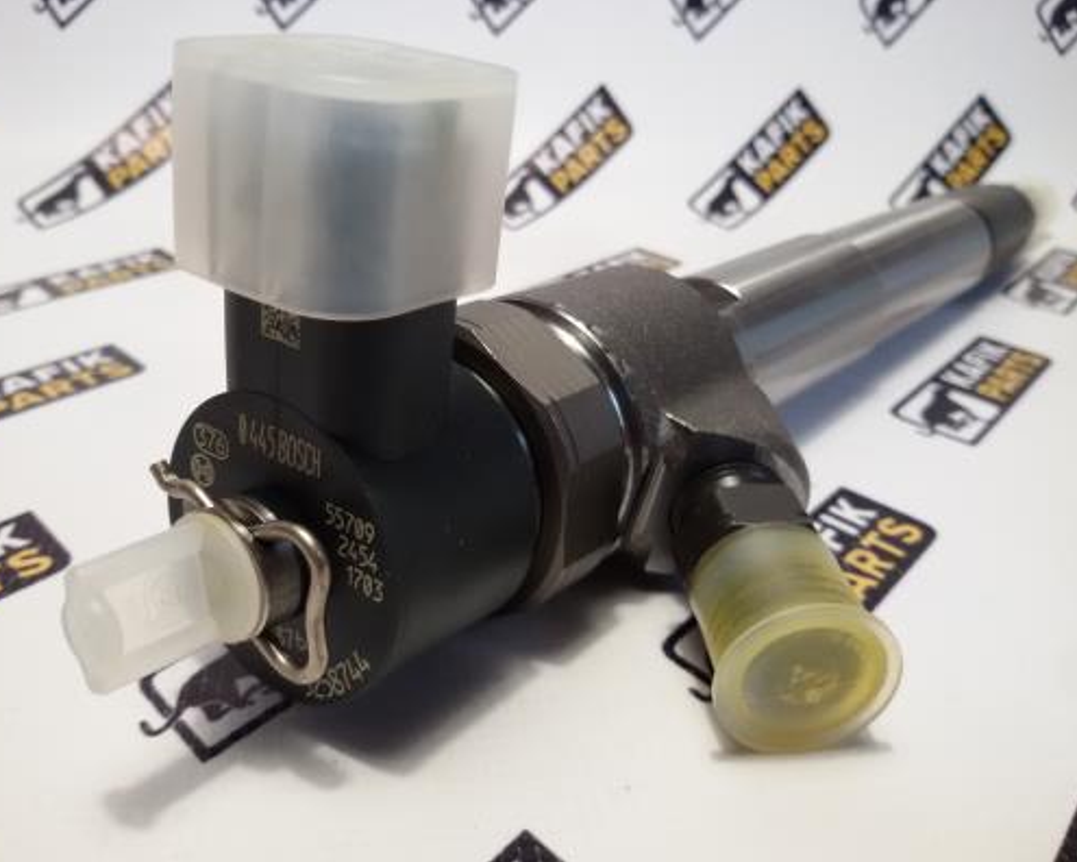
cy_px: 434
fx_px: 1052
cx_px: 522
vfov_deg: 44.5
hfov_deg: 54.2
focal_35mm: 33
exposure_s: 1/33
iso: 100
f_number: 2.4
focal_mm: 2.93
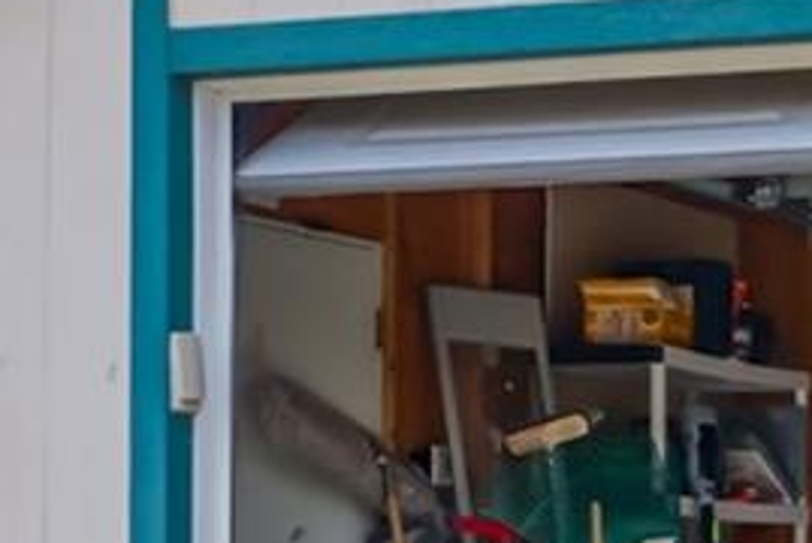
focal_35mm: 95
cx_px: 1539
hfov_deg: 16.9
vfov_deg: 14.1
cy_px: 603
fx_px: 2145
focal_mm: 16
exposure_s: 1/250
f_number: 9.5
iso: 400
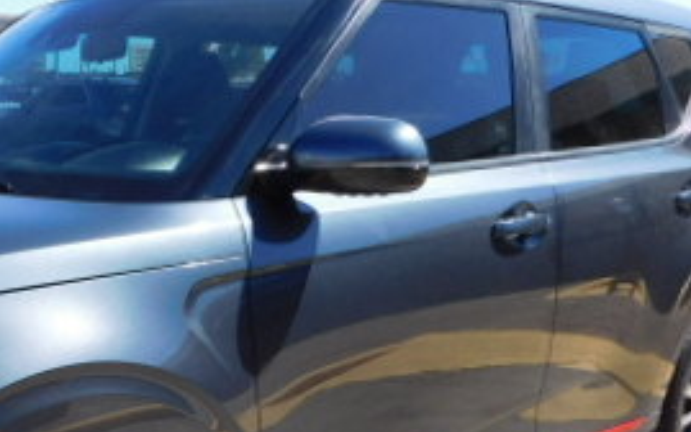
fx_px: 1092
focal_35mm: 58
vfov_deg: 22.0
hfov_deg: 33.4
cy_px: 368
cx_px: 80
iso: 125
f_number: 3
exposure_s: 1/1000
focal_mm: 4
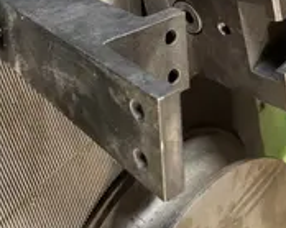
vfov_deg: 23.7
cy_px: -90
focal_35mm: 54
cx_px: 123
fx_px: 457
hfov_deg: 34.7
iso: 800
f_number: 1.78
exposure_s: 1/40
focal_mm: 6.76
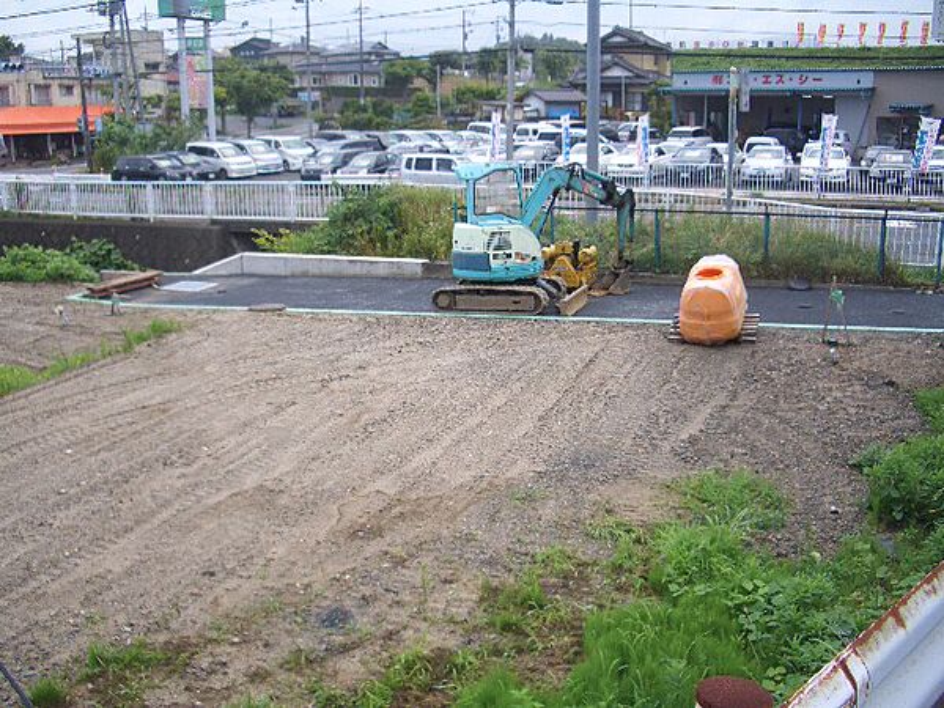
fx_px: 954
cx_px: 472
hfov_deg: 52.6
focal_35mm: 35
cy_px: 354
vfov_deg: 40.7
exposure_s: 1/320
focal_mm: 5.8
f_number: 2.6
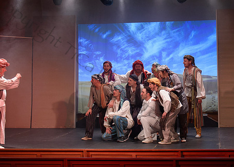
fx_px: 451
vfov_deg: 20.9
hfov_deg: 28.8
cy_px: 64
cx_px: 166
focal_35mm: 68
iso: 1000
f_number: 2.8
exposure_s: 1/160
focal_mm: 28
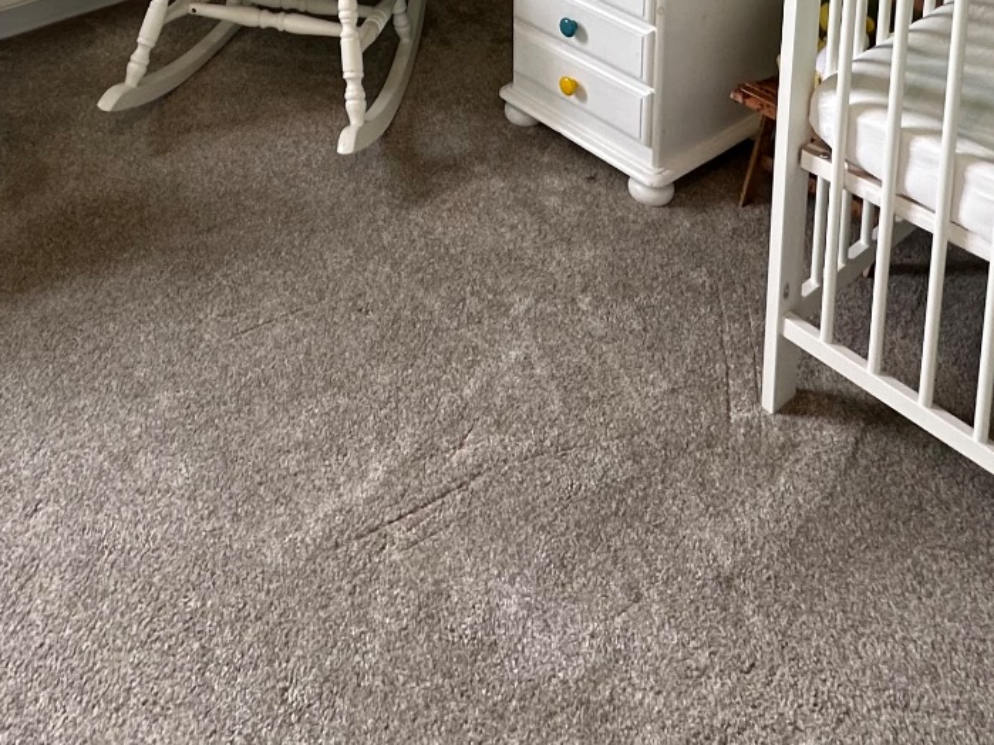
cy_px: -299
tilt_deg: -10.4
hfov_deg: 45.3
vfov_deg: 27.3
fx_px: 1177
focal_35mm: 41
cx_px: 354
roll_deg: +0.3
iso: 160
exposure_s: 1/50
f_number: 2.2
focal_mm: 2.22
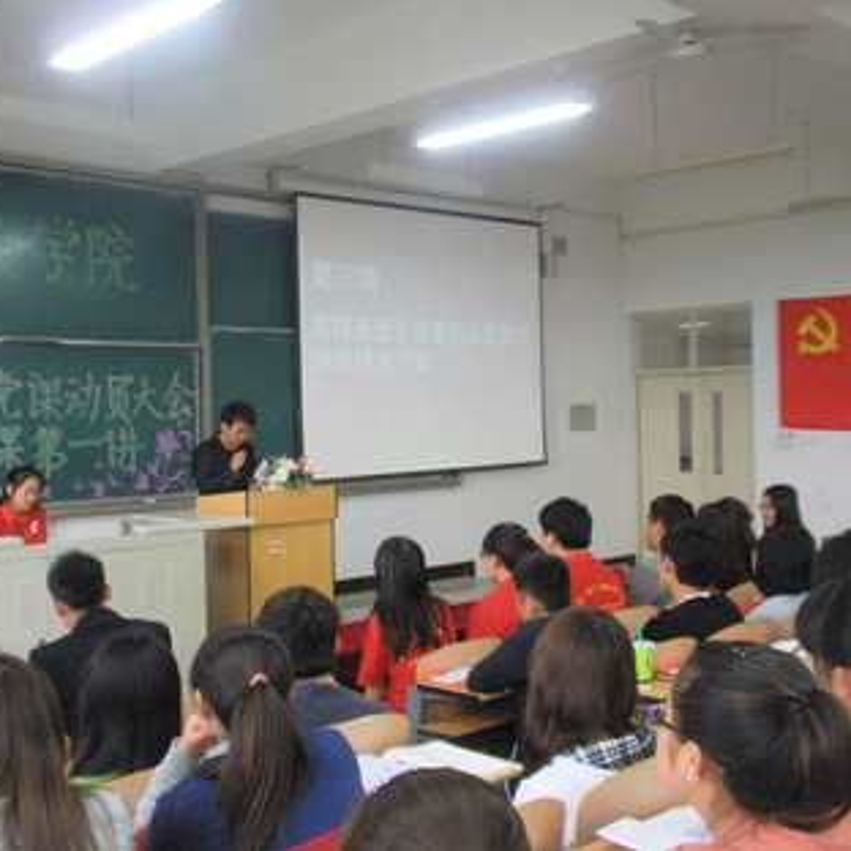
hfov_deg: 38.3
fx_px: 1224
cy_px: 424
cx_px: 379
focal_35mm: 44
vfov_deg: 38.3
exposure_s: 1/25
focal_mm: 6.6
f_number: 3.5
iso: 160
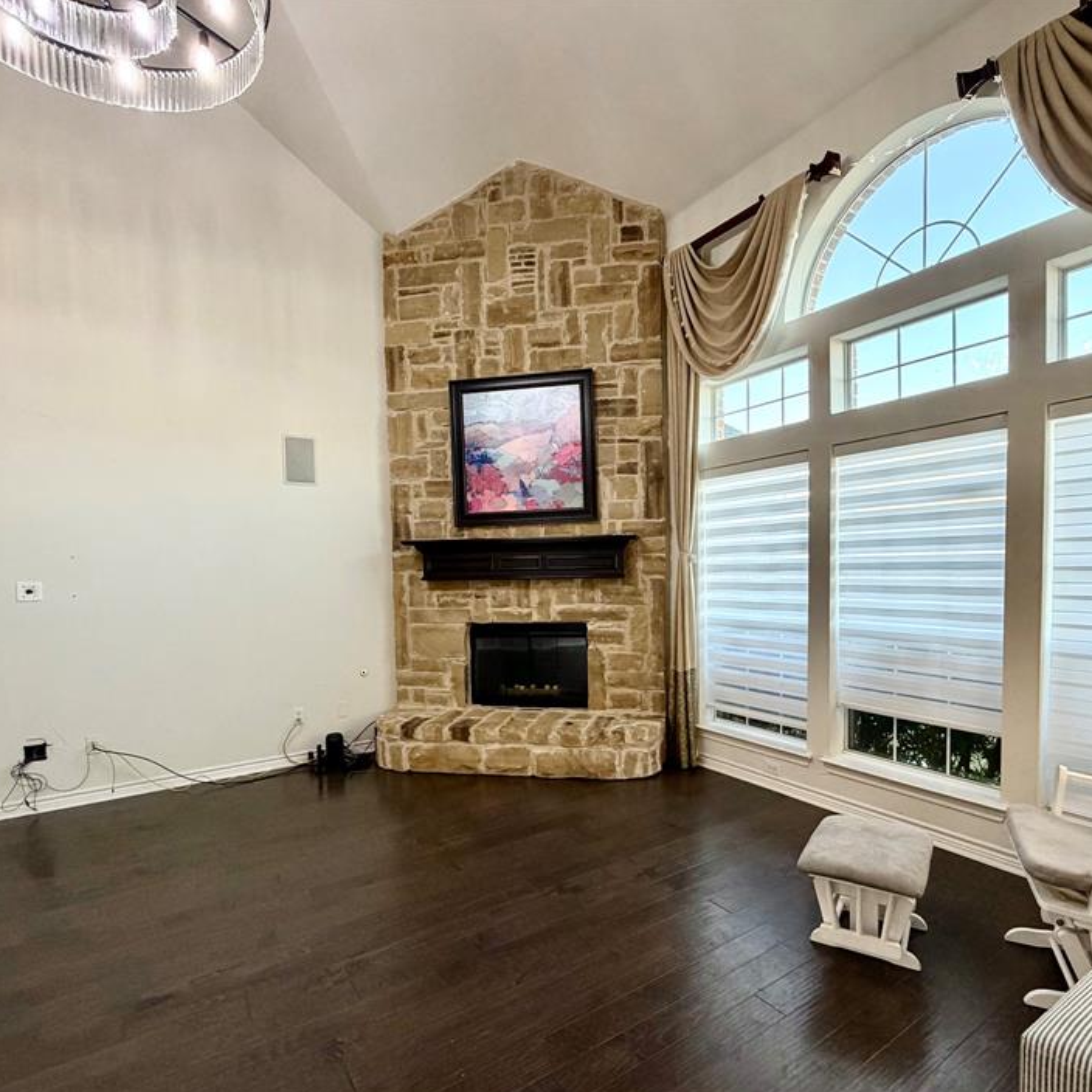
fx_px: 642
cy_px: 591
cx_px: 588
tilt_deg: -2.5
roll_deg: +1.9
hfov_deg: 80.6
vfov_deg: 80.6
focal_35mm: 18
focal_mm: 2.22
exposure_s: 1/120
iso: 200
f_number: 2.2
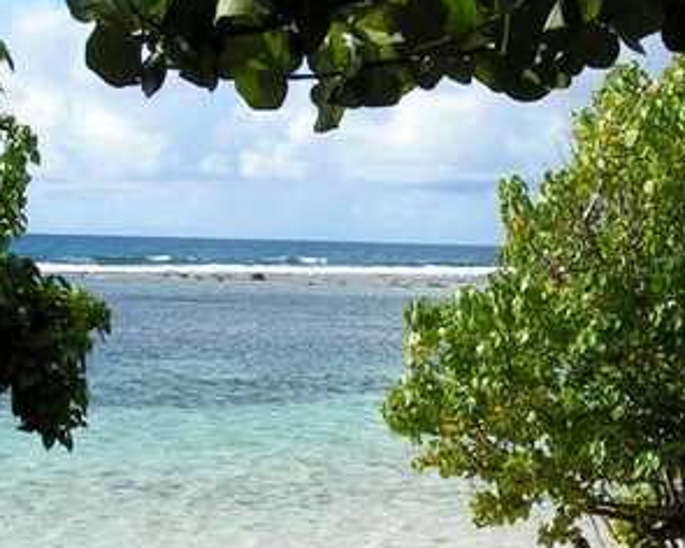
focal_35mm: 110
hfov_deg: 17.5
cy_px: 255
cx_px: 365
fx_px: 2230
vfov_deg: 14.0
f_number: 5
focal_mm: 8
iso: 50
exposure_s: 1/800
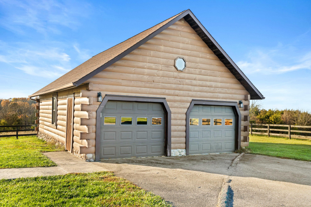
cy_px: 104
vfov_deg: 40.0
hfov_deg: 57.2
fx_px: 285
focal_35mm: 33
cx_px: 156
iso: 640
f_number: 5.6
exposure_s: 1/250
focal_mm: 33
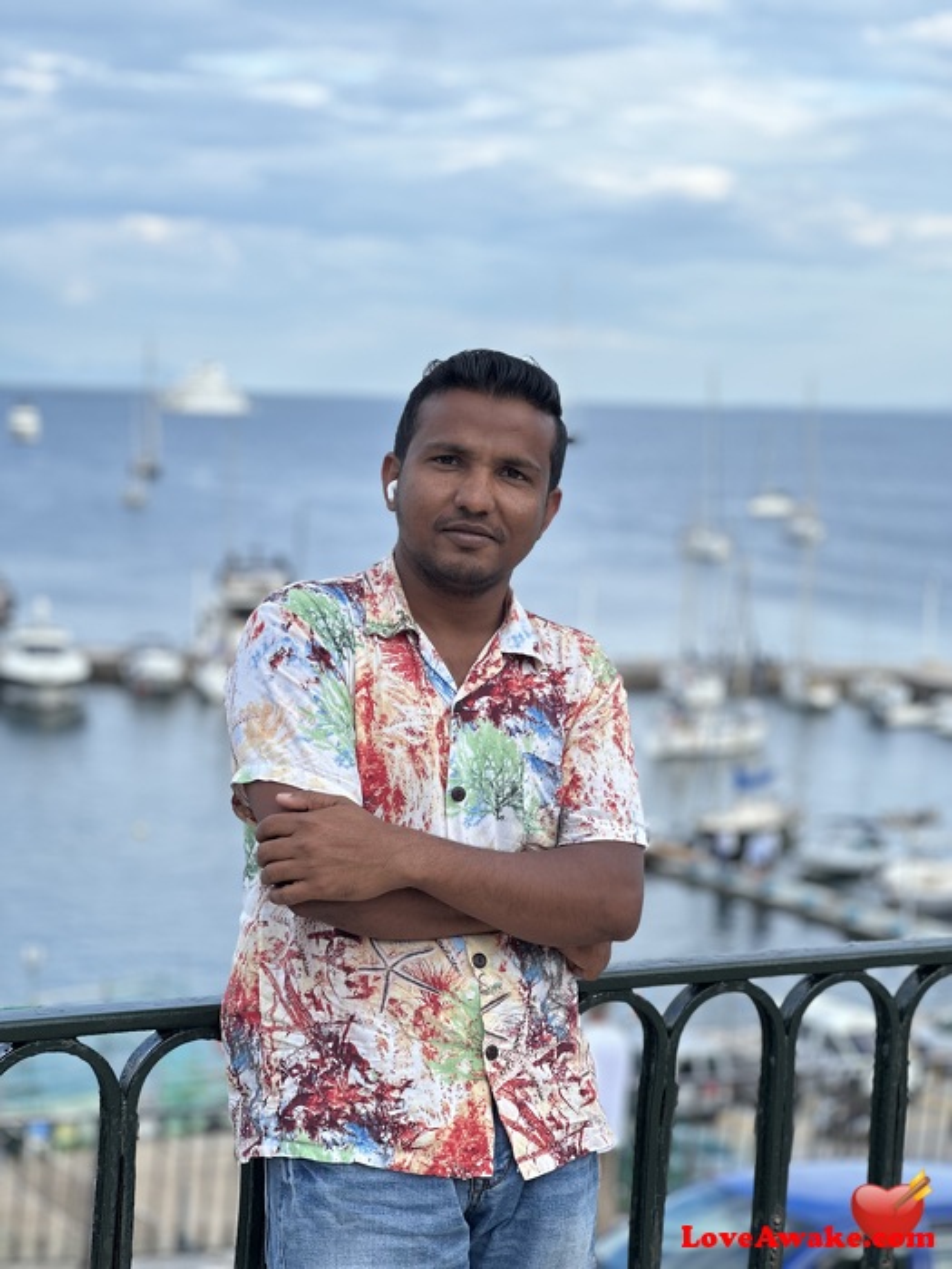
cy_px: 634
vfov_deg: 25.3
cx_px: 476
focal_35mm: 77
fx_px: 2824
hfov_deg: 19.1
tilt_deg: -4.1
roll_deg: -1.7
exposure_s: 1/153
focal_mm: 9
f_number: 2.8
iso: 20
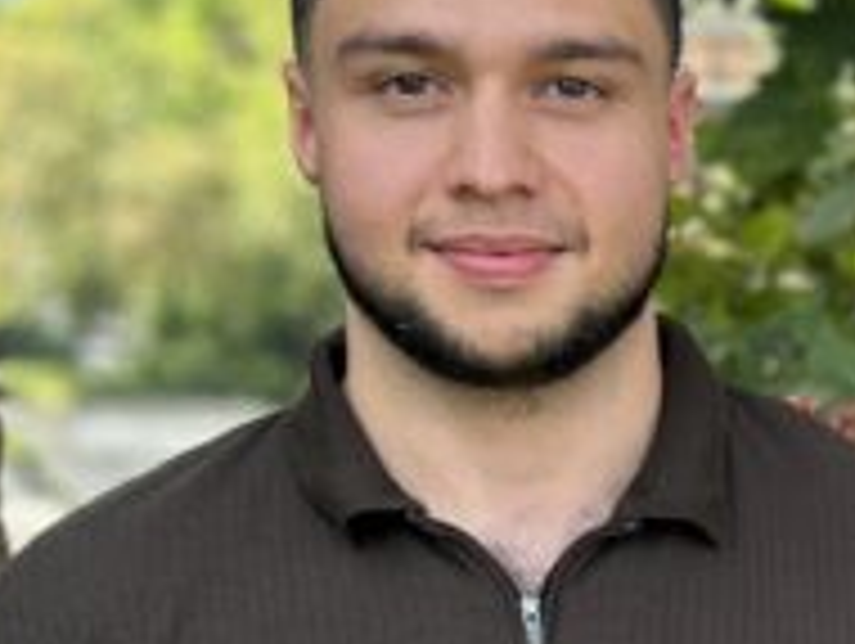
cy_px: 612
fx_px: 3462
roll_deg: -0.8
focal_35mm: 140
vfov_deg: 10.5
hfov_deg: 13.3
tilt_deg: -4.5
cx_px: 1246
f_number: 1.5
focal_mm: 5.7
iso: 50
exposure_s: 1/404
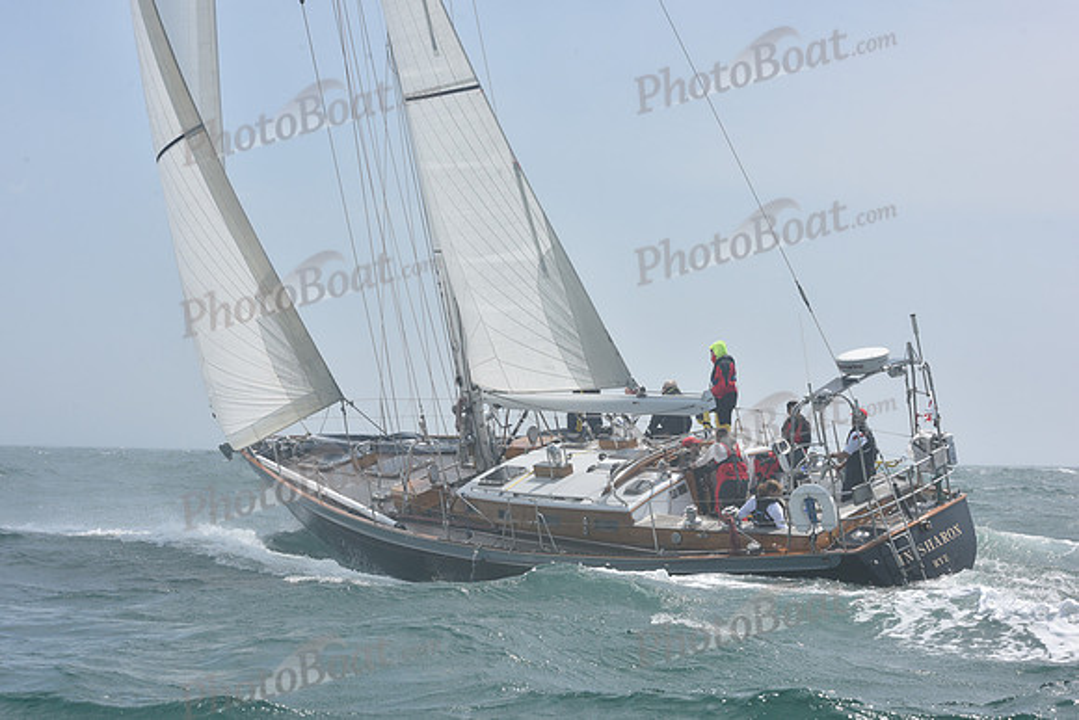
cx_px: 540
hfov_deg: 28.8
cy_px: 360
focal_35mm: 70
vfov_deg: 19.5
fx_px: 2098
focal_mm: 70
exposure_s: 1/800
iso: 320
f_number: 13
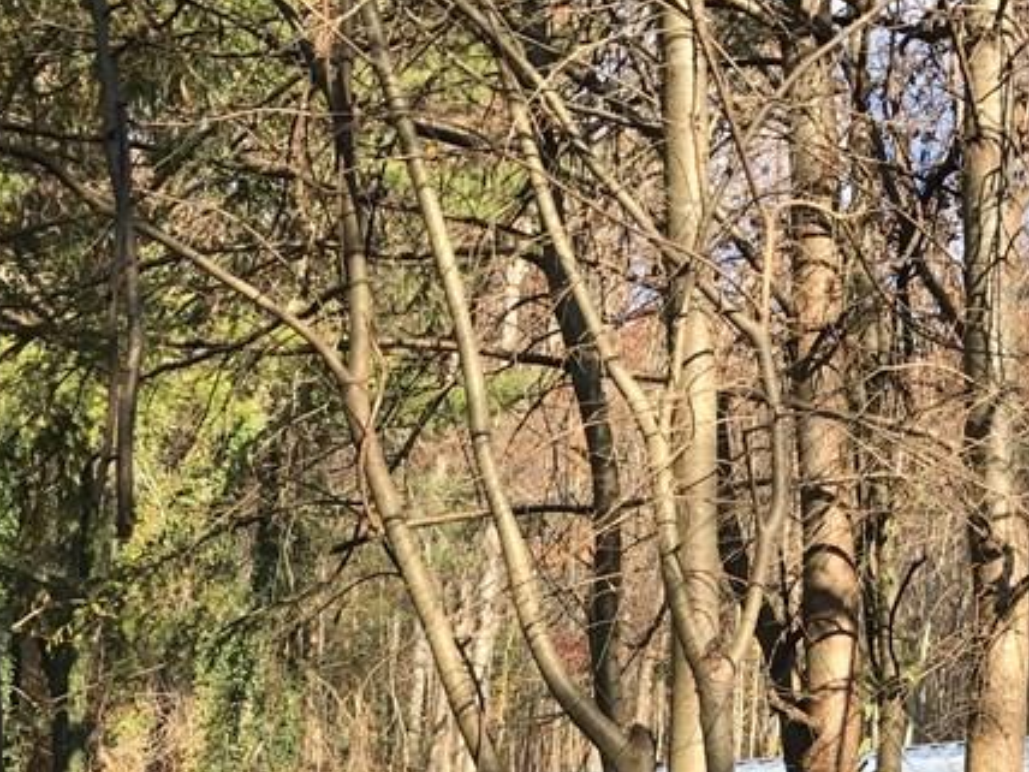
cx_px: 849
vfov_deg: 21.0
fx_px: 1992
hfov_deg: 28.3
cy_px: 813
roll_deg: -0.6
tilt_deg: +7.9
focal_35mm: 67
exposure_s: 1/674
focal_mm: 3.99
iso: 20
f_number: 1.8
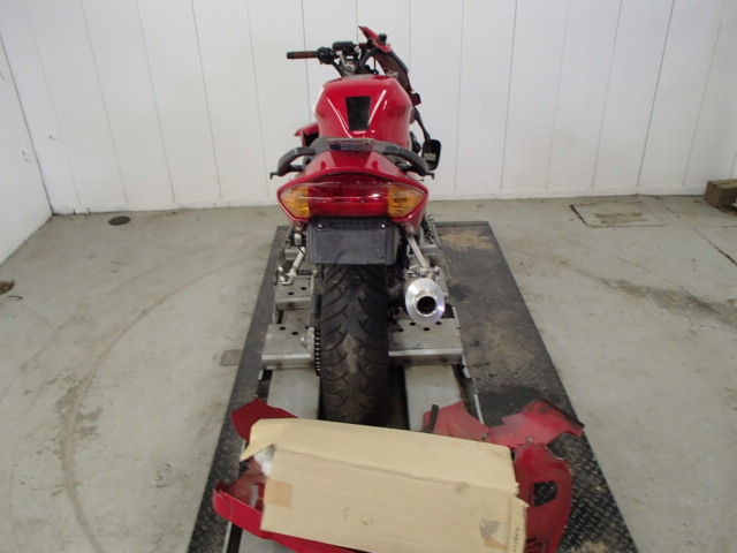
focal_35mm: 28
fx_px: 596
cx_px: 368
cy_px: 276
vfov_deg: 49.7
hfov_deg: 63.4
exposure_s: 1/30
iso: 250
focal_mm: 5
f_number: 3.9
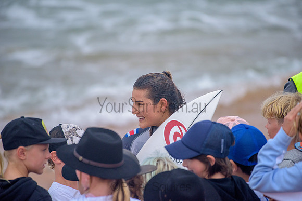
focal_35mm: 500
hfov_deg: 4.1
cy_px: 100
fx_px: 4196
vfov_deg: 2.8
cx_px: 151
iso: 900
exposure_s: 1/2000
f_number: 5.6
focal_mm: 500
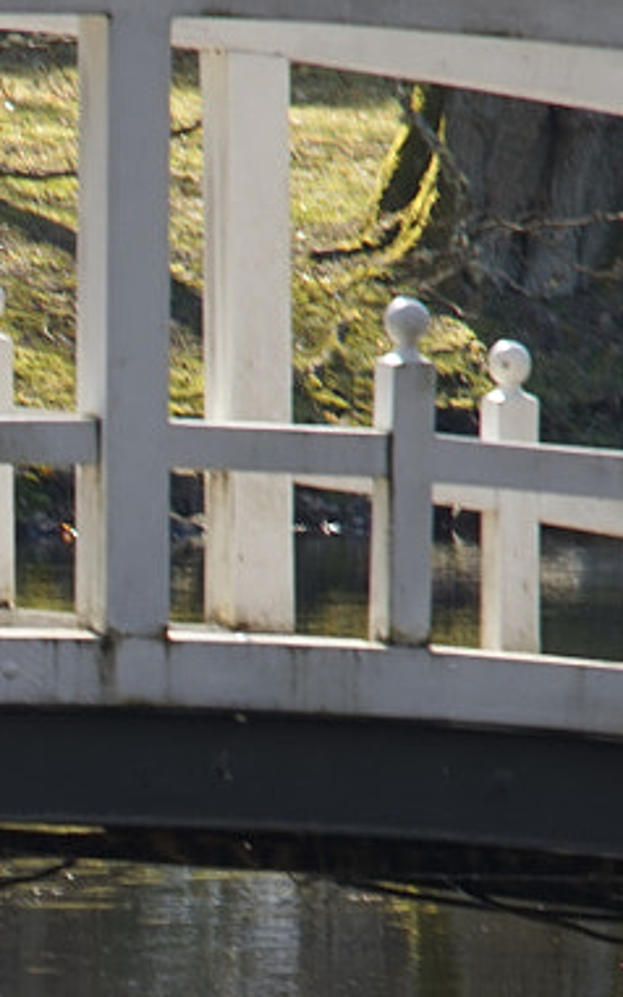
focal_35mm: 719
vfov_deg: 2.9
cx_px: -458
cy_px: 1034
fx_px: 19540
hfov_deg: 1.8
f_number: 13
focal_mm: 168
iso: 125
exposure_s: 1/30
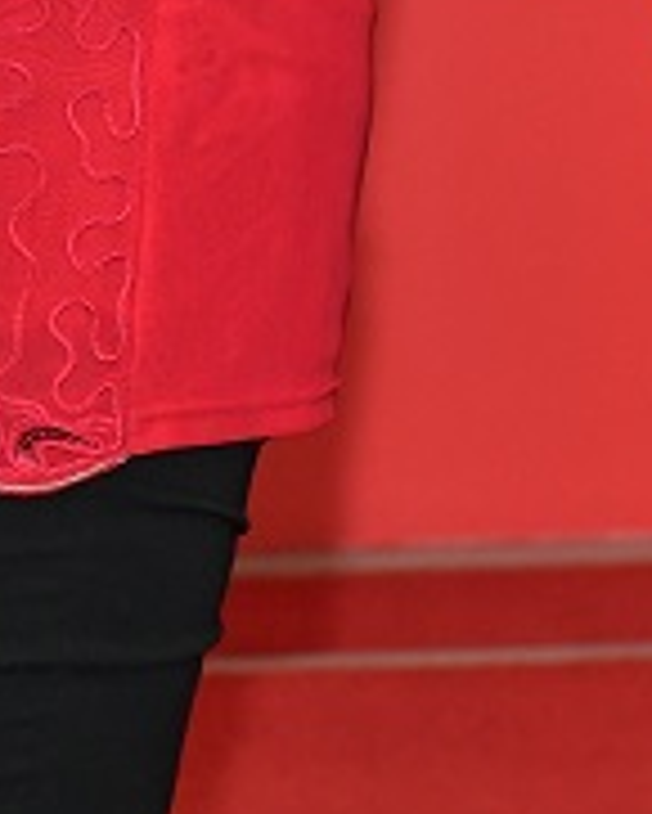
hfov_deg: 5.0
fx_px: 7423
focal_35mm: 308
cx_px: -13
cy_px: -468
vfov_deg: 6.2
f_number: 4.5
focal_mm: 58
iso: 2000
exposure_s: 1/250
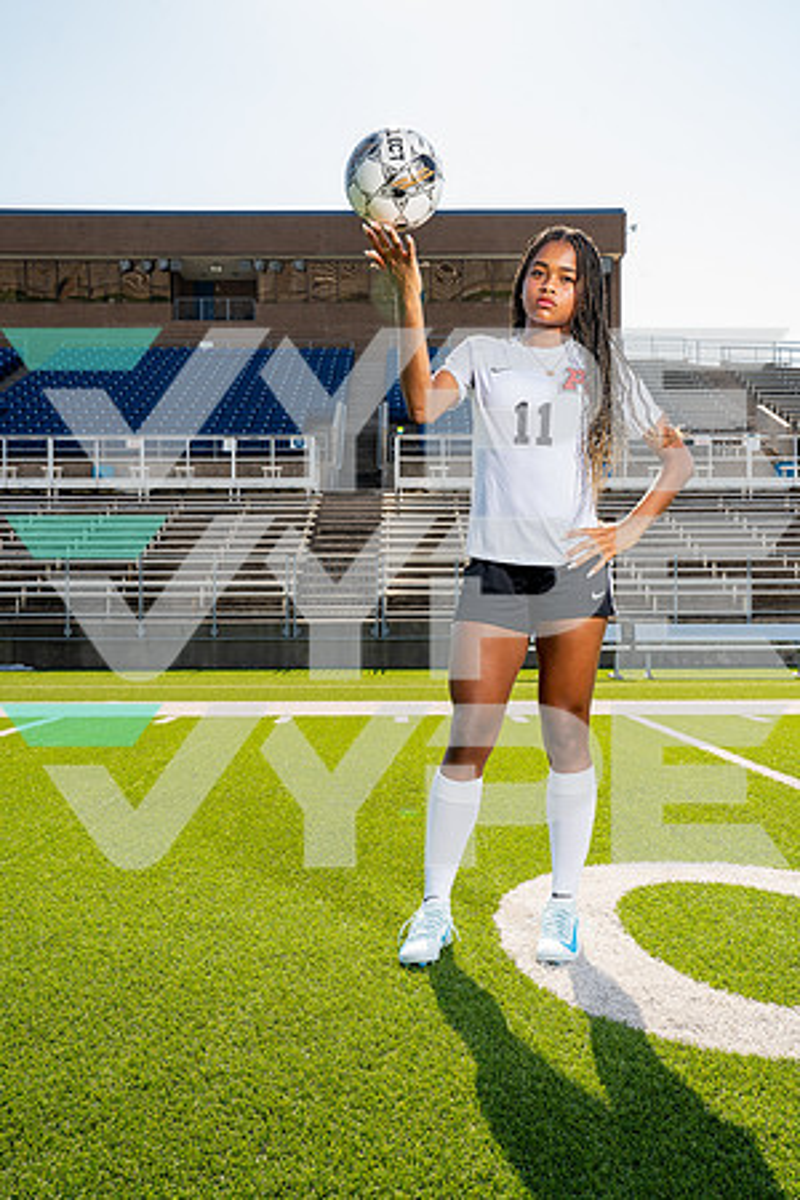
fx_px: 1267
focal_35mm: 38
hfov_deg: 35.1
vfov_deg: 50.7
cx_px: 400
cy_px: 600
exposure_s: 1/250
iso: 320
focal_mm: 38
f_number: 10
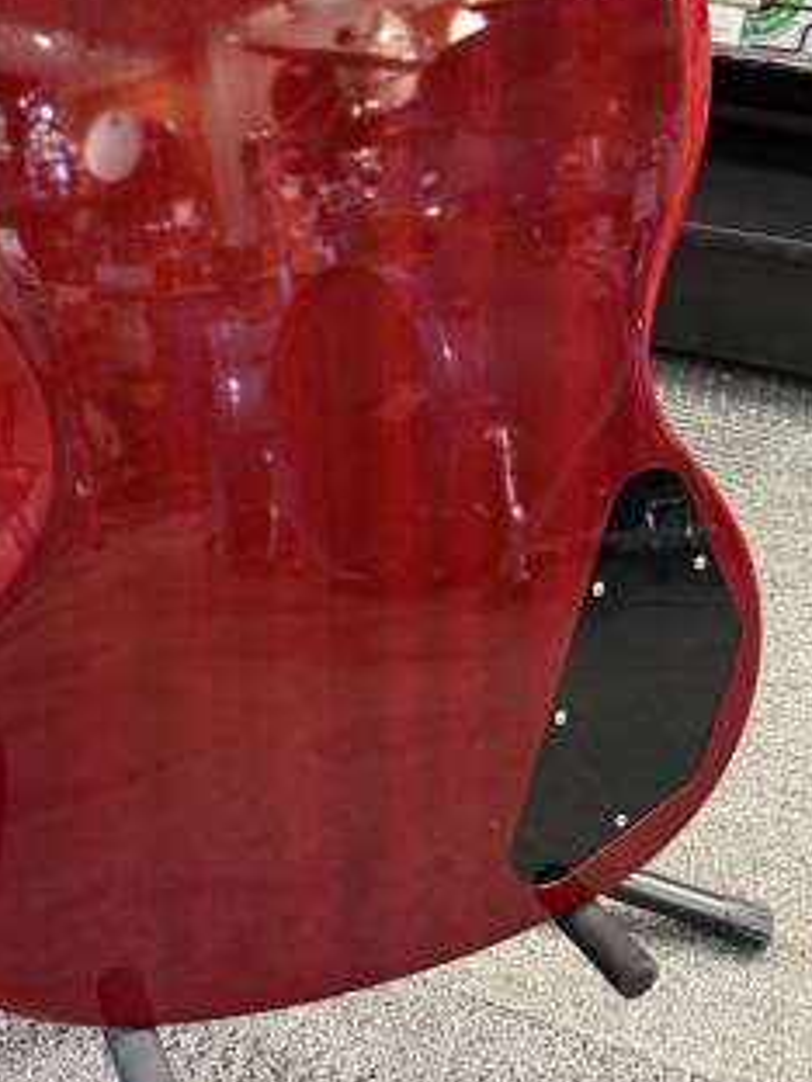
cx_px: 278
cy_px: 430
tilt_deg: -31.7
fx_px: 1251
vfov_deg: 46.5
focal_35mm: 40
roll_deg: -2.2
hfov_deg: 35.6
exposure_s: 1/40
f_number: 1.78
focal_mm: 6.76
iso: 800
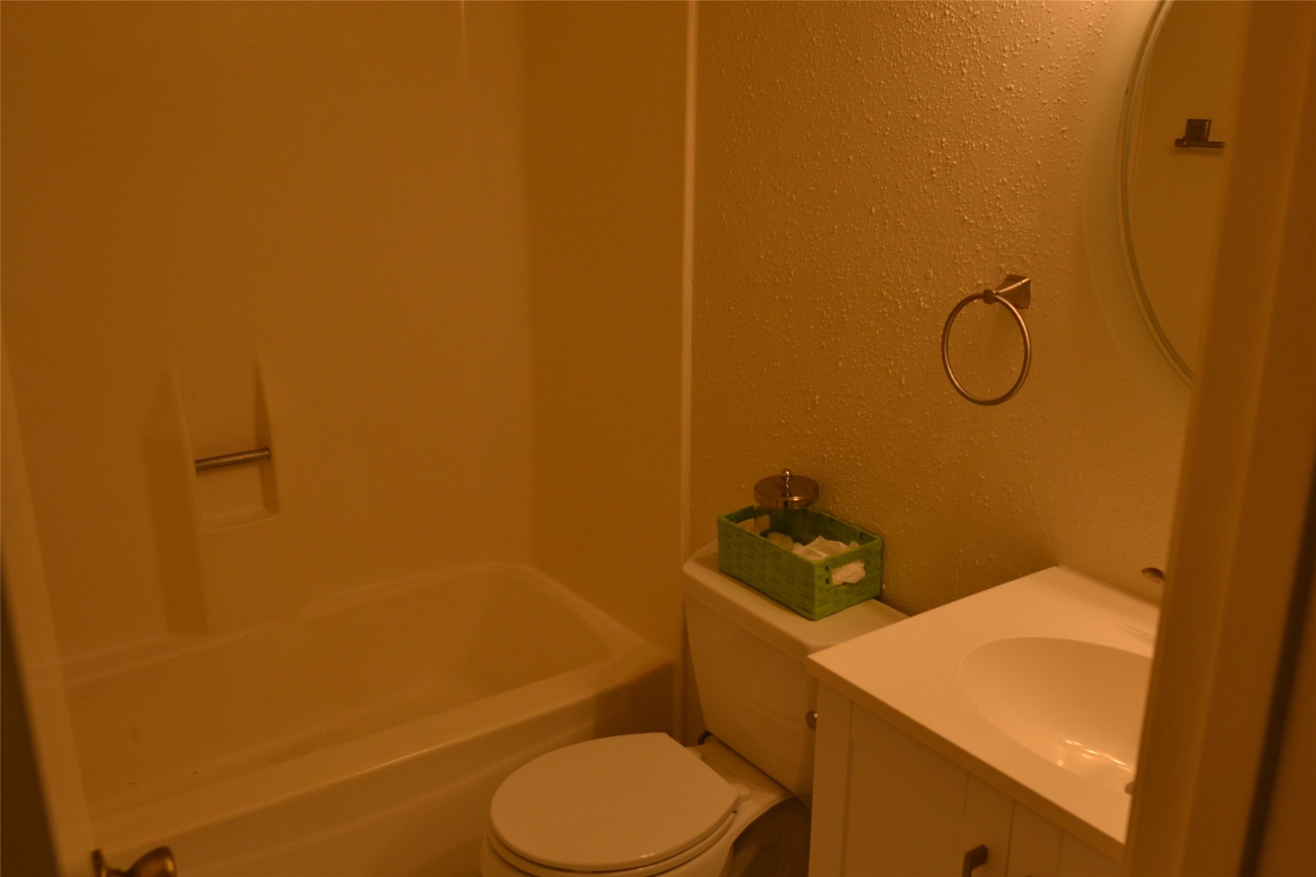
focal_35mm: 30
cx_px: 658
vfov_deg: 43.6
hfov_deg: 61.9
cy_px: 438
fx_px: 1097
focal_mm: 20
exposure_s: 1/100
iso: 400
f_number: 5
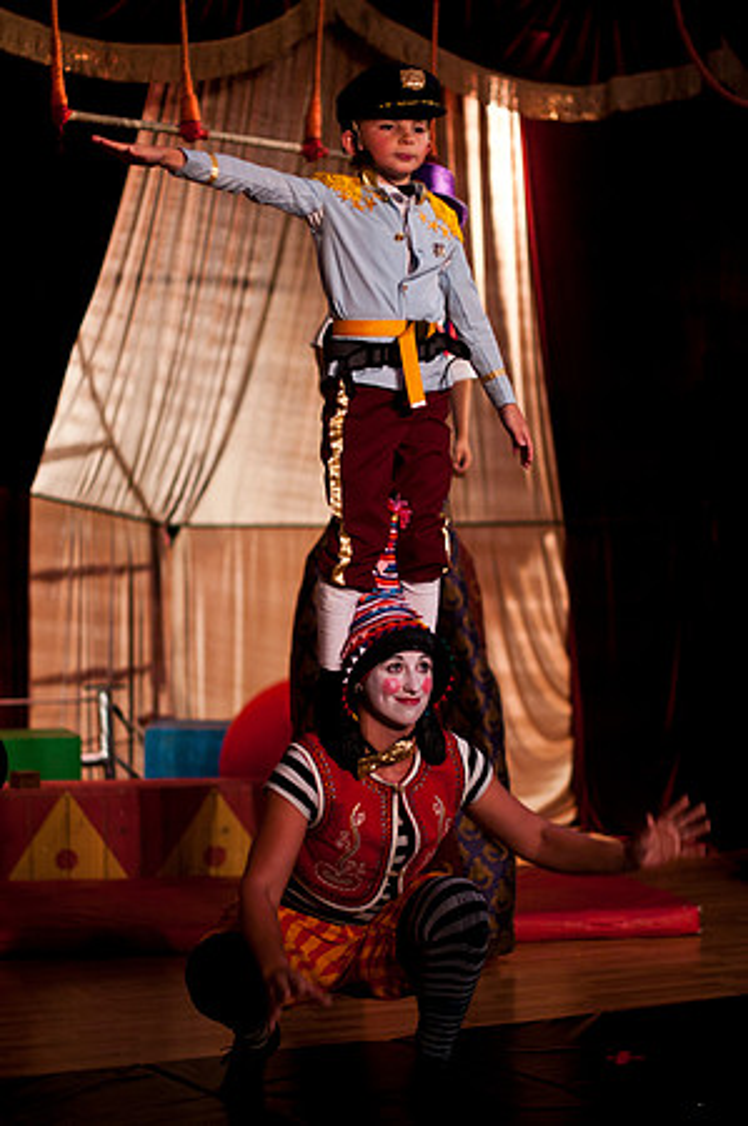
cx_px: 374
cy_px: 563
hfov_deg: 18.1
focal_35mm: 75
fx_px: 2343
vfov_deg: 27.0
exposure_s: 1/250
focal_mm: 50
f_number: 1.4
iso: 800
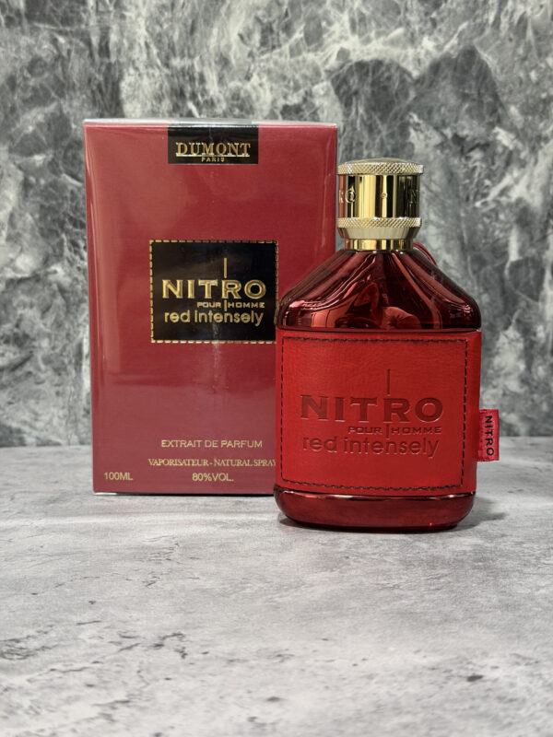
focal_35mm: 48
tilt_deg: -6.8
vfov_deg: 39.7
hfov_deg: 30.3
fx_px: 1022
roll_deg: -1.1
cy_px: 368
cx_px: 276
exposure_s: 1/30
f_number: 1.78
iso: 500
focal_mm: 6.76
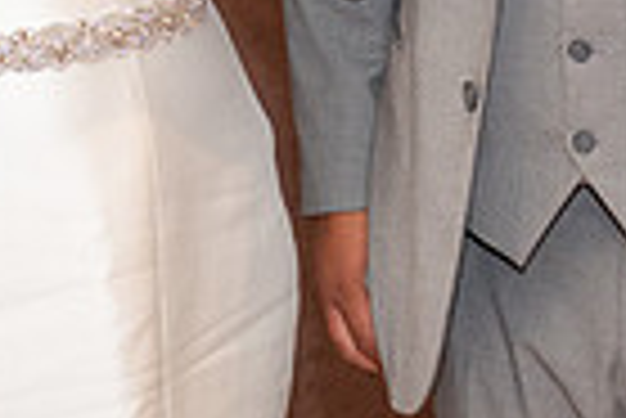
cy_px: -140
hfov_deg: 6.5
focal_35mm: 318
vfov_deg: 4.3
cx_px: 374
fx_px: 5535
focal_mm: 70
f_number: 3.5
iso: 800
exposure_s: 1/125
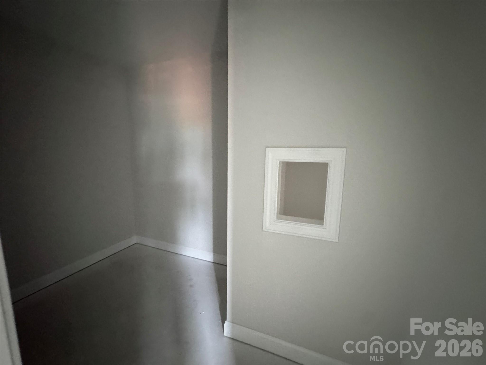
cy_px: 182
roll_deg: +0.1
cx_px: 243
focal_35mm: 14
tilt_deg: -12.2
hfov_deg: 102.1
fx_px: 197
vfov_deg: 85.7
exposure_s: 1/47
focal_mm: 2.22
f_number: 2.2
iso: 1250
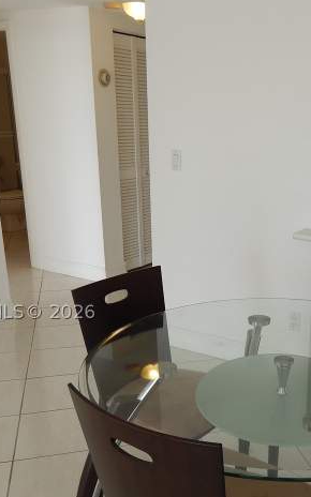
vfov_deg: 46.8
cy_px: 312
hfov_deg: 29.7
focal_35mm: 42
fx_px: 570
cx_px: 260
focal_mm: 4
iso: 125
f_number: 3
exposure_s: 1/200
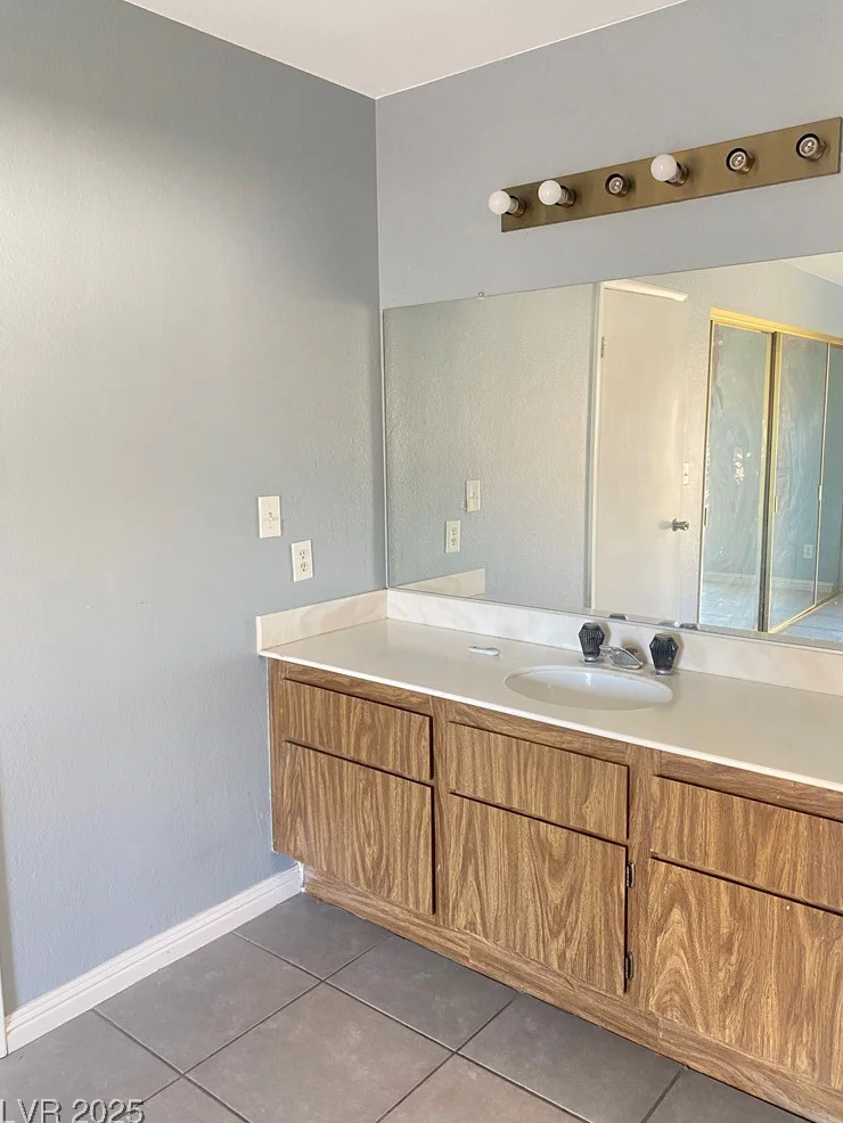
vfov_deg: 65.3
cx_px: 427
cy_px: 562
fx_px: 876
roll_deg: +0.2
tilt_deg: -7.1
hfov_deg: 51.4
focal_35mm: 27
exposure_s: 1/60
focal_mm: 4.25
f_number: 1.8
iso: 320
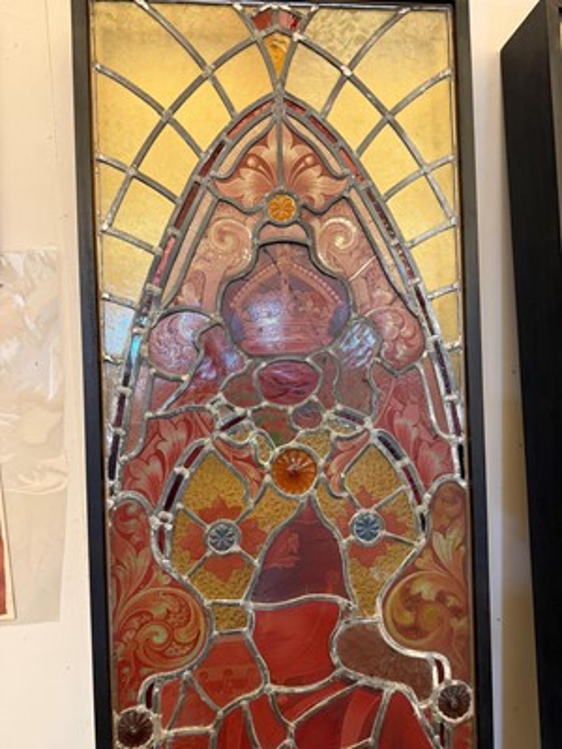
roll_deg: +1.0
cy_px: 374
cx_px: 281
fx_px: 520
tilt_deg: -6.6
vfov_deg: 71.6
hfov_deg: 56.8
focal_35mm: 24
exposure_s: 1/50
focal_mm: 6.76
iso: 500
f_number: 1.78
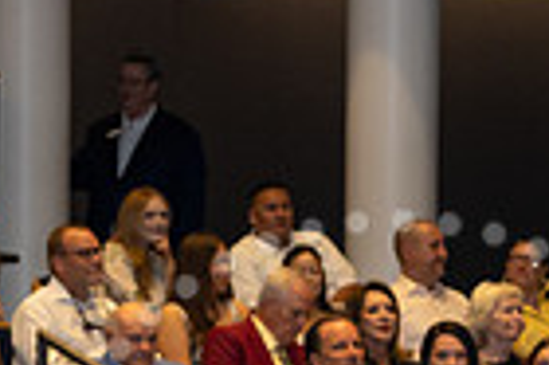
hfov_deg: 8.1
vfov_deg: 5.4
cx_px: 396
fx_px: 3854
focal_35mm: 253
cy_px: 579
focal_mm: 61
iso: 1000
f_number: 5
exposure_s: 1/80
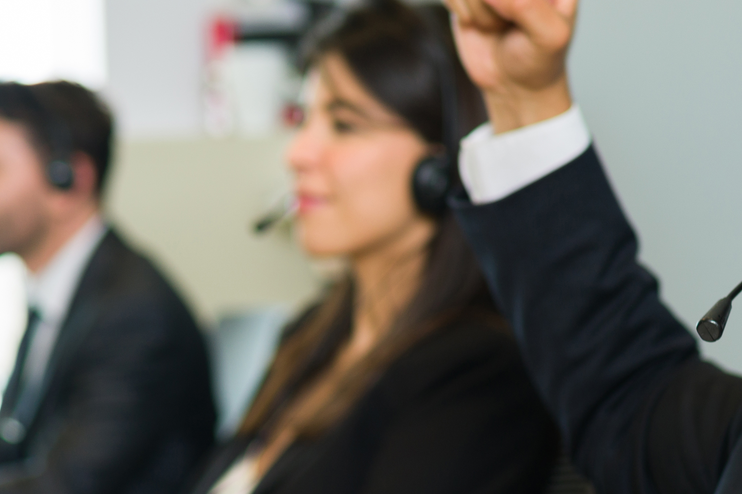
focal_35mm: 123
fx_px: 2535
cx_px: 402
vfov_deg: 11.1
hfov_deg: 16.6
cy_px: 377
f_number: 1.8
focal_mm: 35
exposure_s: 1/160
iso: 100
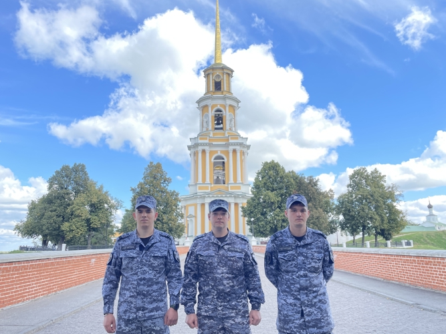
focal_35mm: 26
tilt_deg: +12.5
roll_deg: +0.6
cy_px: 167
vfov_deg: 53.0
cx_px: 223
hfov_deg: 67.3
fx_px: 335
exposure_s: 1/500
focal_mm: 4.2
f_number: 1.6
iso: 32
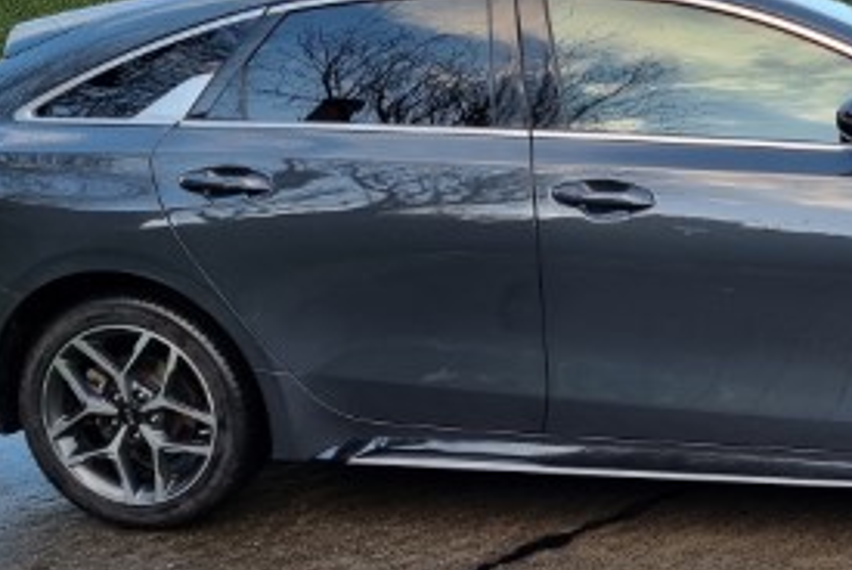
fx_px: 1374
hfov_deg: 33.4
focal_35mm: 58
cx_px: 685
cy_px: 362
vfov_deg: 23.4
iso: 50
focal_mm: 6.7
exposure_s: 1/104
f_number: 1.8
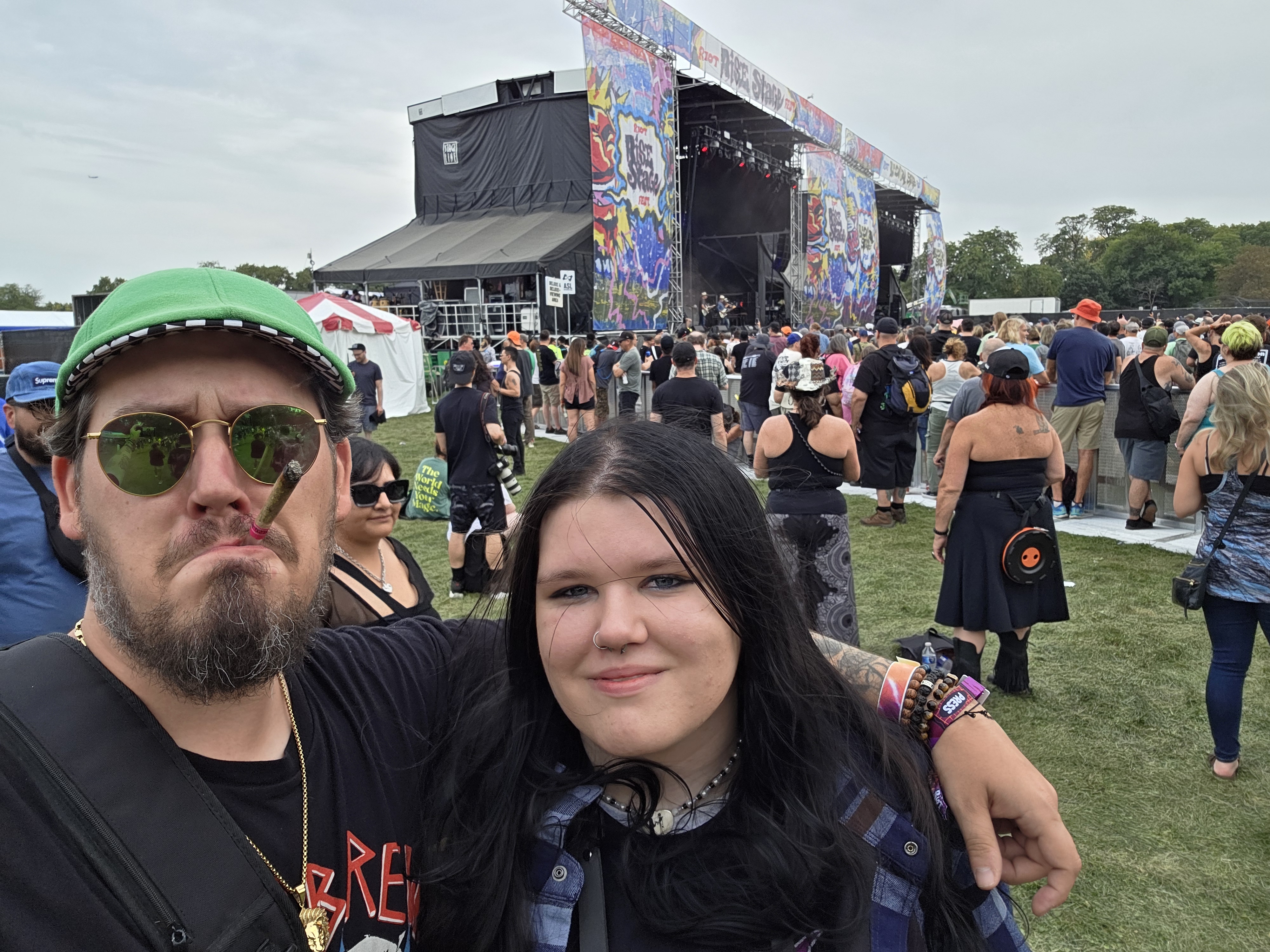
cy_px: 476
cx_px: 635
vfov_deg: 54.9
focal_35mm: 25
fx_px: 917
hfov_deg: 69.4
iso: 25
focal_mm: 3.3
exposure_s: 1/401
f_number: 2.2
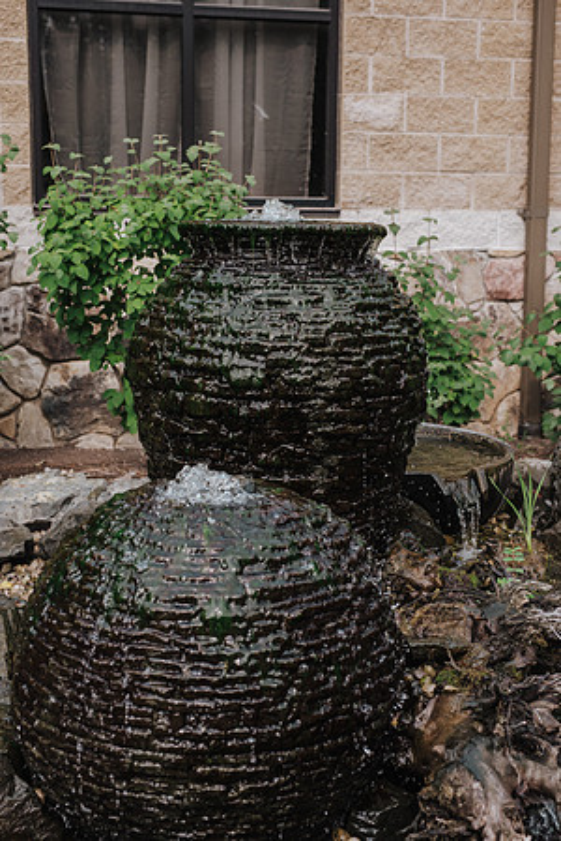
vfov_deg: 39.6
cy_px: 420
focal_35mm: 50
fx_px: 1169
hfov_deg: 27.0
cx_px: 280
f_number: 5
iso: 250
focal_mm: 50
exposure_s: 1/500
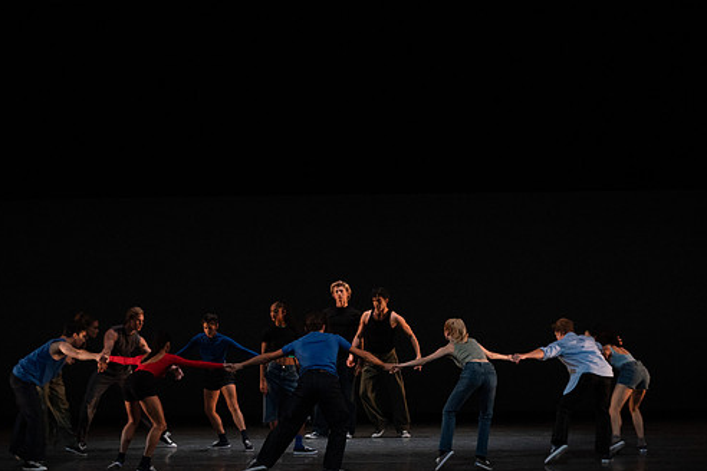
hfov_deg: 16.4
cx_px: 295
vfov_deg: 11.0
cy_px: 252
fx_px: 2455
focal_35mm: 125
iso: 8000
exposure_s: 1/400
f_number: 5
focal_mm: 106
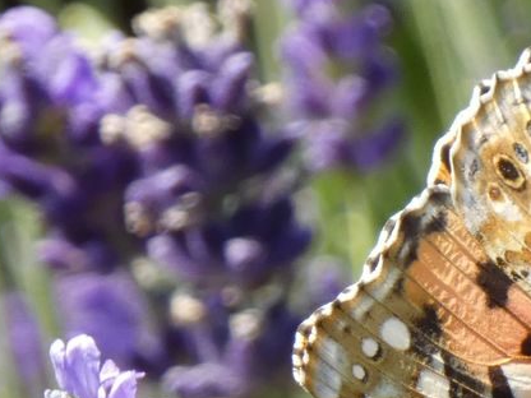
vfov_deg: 1.4
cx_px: 509
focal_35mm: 1055
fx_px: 16183
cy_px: 323
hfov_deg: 1.9
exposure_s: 1/100
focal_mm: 92.3
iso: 160
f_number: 5.6
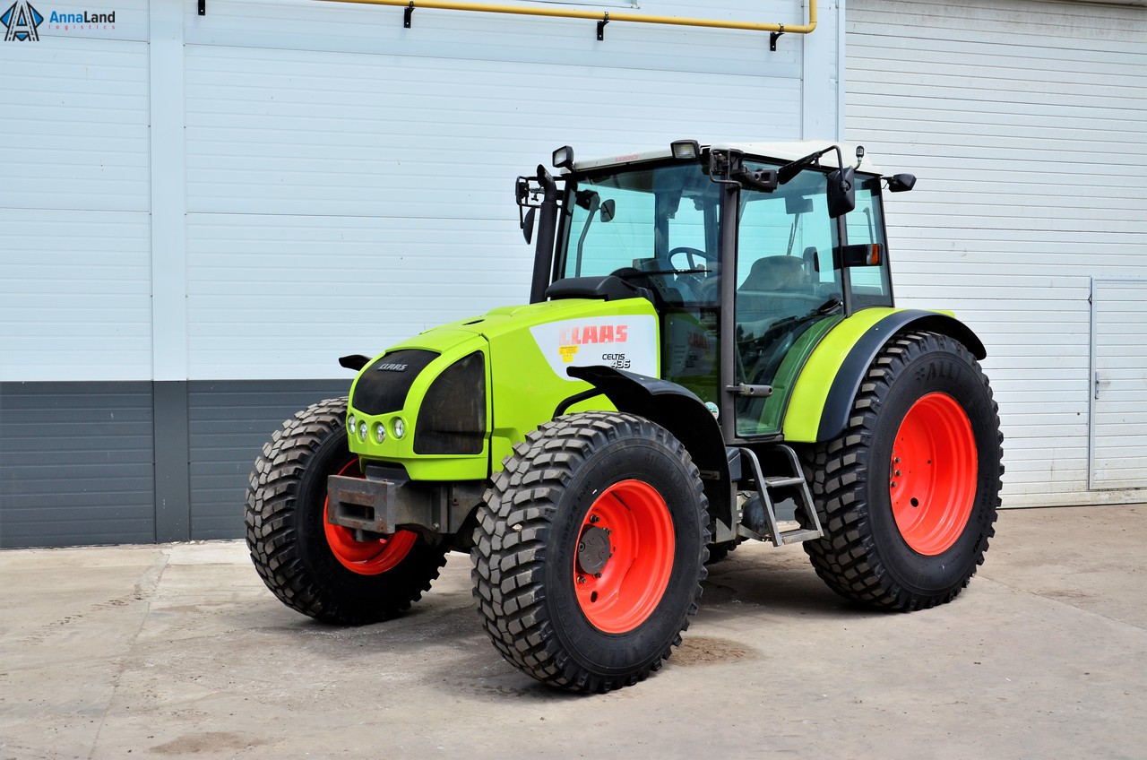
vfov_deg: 34.1
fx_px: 1240
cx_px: 574
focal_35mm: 39
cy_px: 380
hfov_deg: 49.6
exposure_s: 1/500
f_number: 7.1
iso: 125
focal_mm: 26
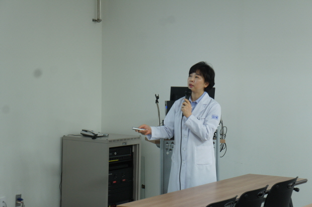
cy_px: 104
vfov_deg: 16.5
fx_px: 714
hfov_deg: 24.6
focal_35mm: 82
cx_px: 156
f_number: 5.6
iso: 400
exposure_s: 1/15
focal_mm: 55
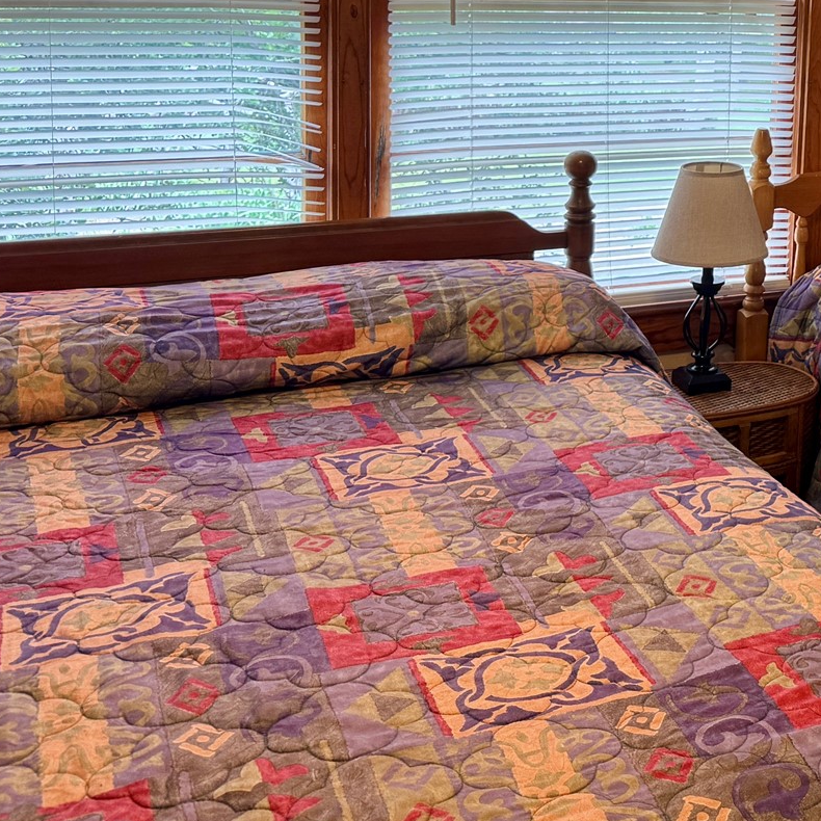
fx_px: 1476
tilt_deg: -9.6
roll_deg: -3.4
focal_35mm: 55
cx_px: 965
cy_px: 130
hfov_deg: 27.6
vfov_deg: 30.1
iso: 80
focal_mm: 6.76
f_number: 1.78
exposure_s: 1/120
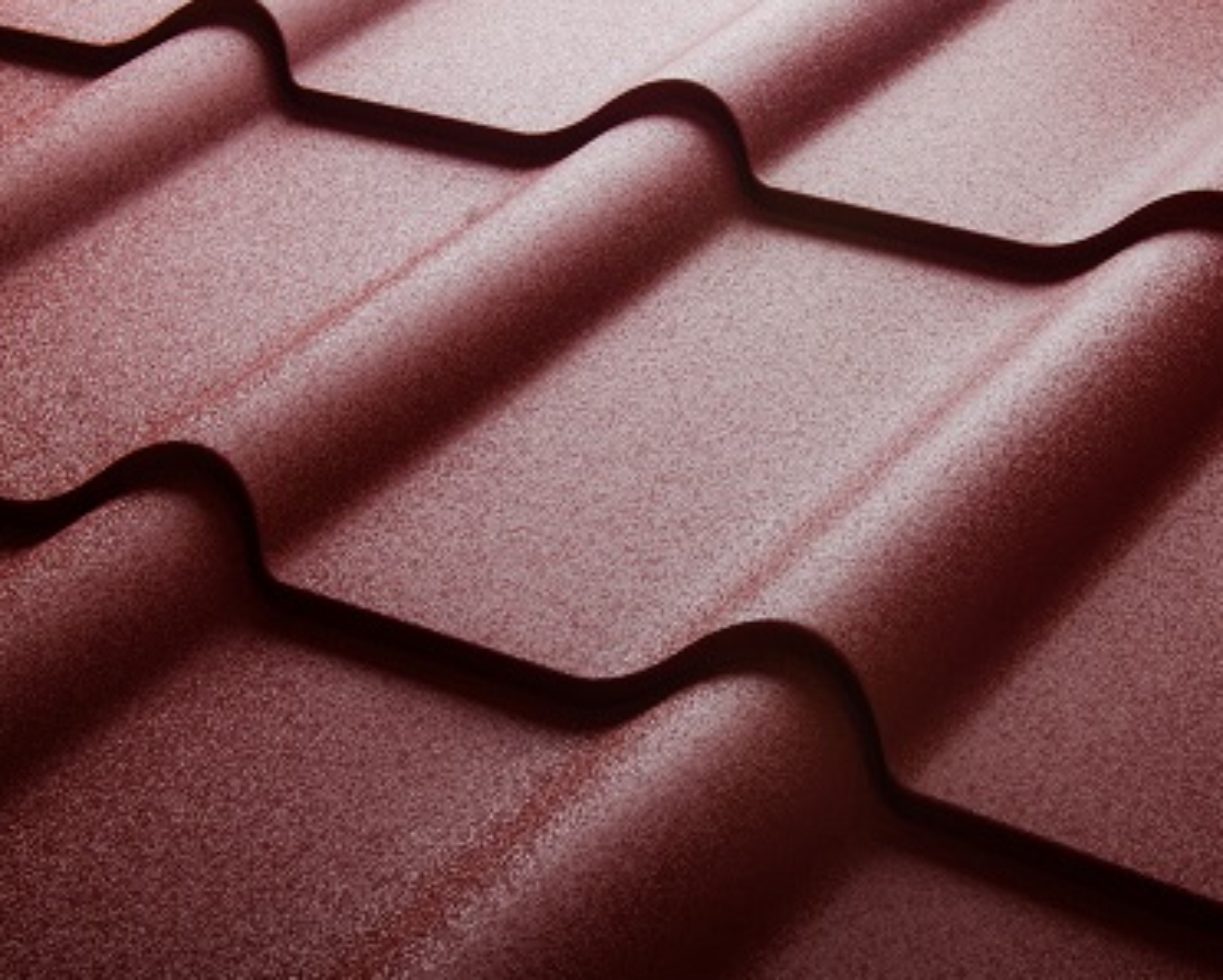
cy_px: 492
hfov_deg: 22.9
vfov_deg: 18.5
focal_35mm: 83
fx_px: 3006
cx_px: 802
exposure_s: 1/200
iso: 100
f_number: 13
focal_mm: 44
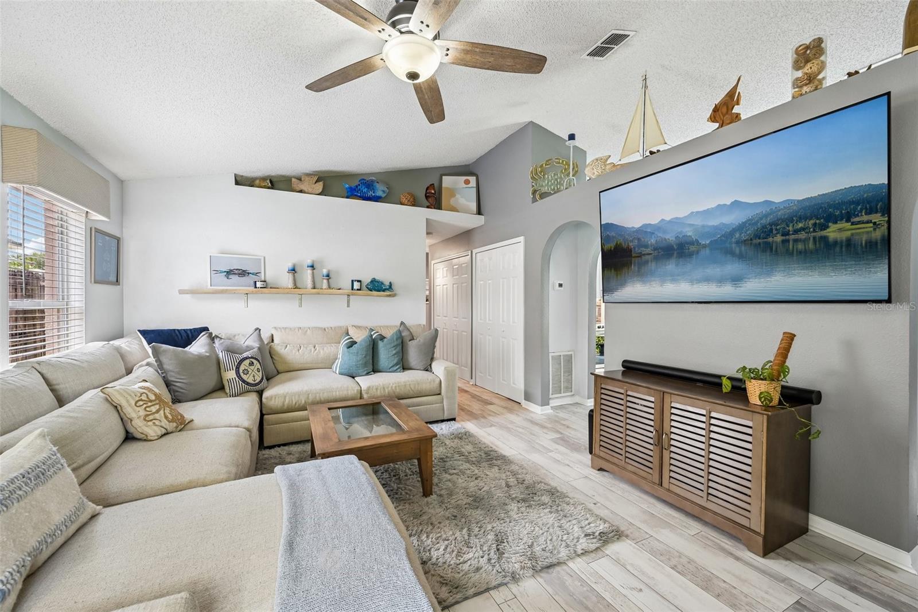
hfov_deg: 104.3
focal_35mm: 14
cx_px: 459
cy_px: 306
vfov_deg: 81.2
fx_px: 357
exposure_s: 1/15
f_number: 8
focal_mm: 14
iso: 400
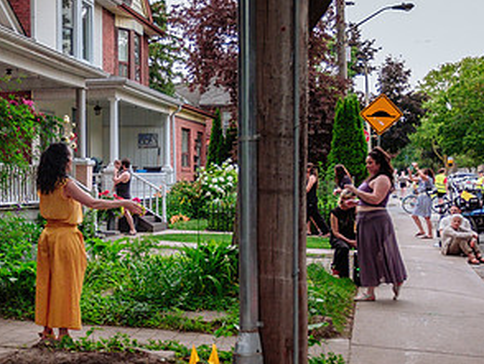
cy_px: 210
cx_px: 125
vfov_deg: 26.6
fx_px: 770
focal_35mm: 55
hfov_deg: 34.2
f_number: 2.8
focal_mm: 19.4
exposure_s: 1/250
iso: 1600
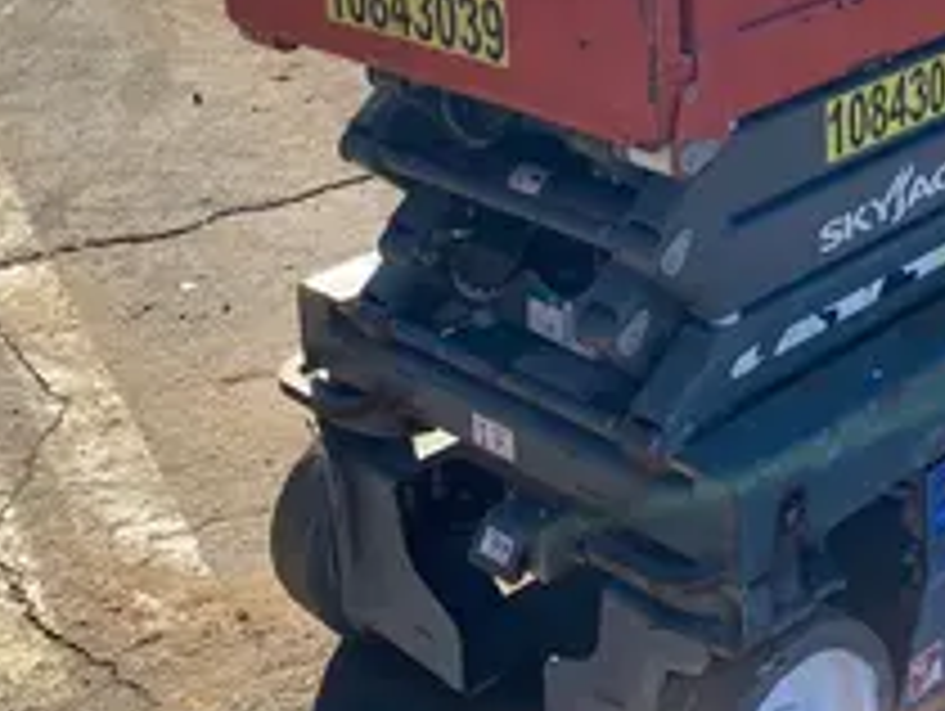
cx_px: 842
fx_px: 1858
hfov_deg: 27.5
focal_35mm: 68
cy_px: -65
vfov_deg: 20.7
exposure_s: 1/1678
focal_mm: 4.25
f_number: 1.8
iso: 32
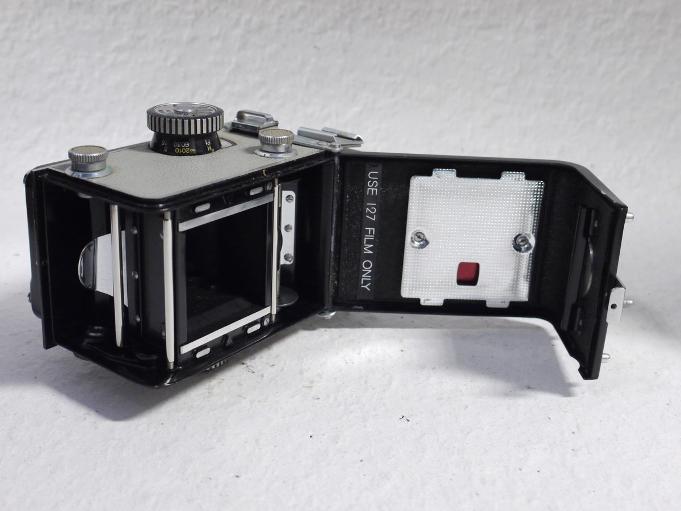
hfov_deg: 39.7
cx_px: 340
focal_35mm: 48
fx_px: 944
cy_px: 256
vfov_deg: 30.3
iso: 800
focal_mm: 24
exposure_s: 1/15
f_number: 5.6
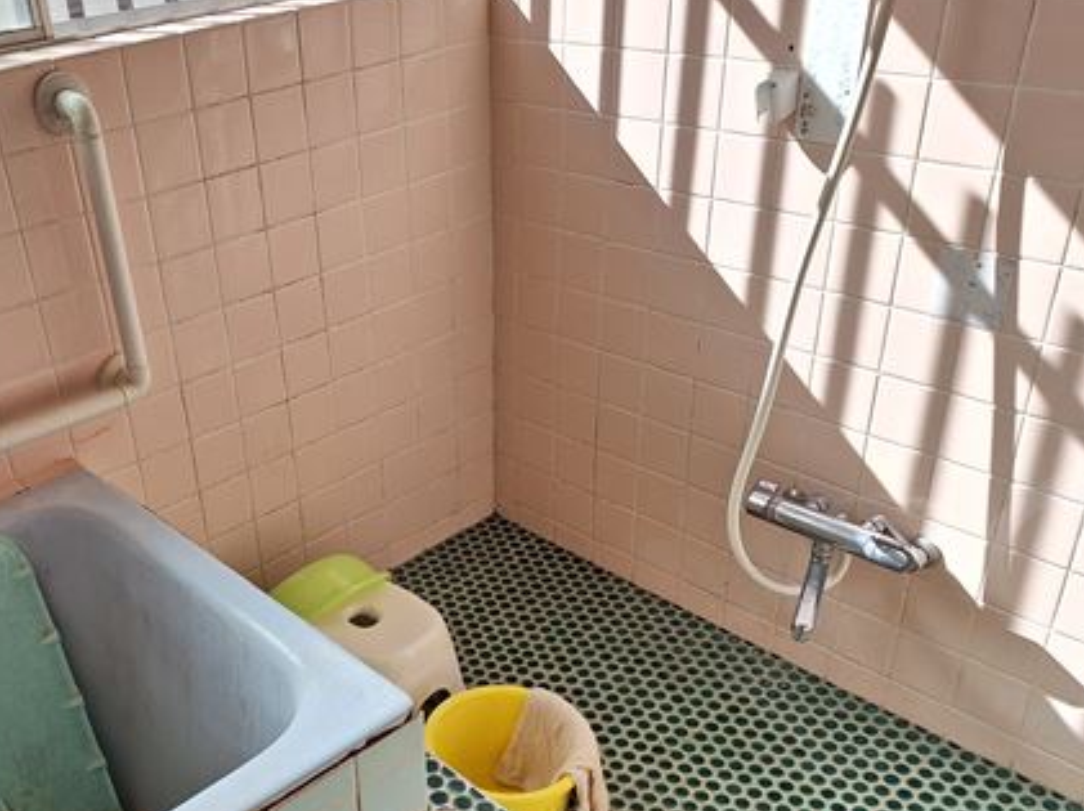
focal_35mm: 35
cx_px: 342
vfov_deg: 40.3
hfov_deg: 51.5
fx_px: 1095
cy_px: 520
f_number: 1.8
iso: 40
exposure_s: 1/862
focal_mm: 5.54
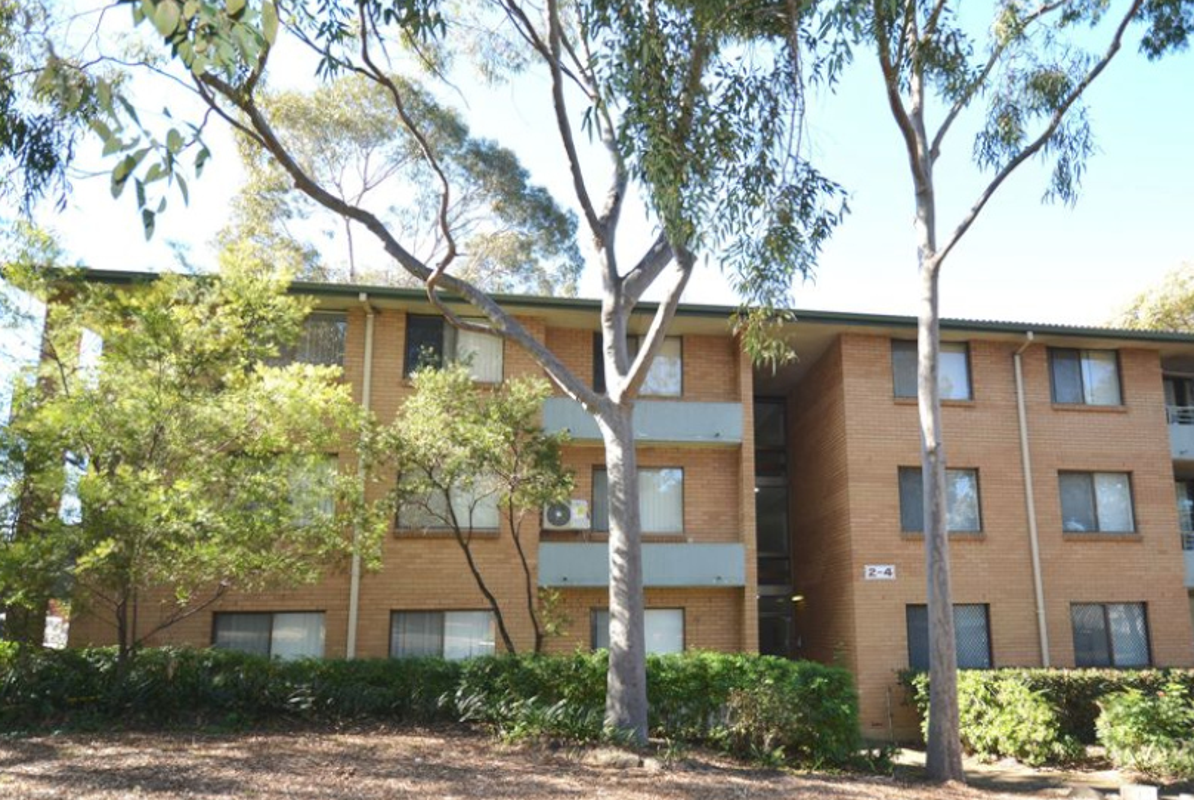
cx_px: 700
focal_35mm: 19
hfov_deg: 86.0
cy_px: 502
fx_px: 631
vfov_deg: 63.8
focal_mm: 10
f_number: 4
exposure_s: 1/60
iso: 220
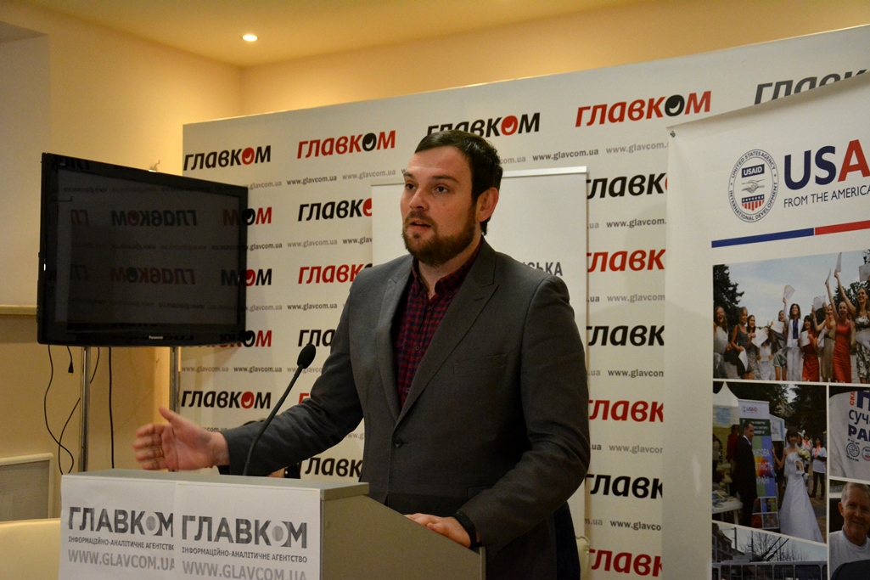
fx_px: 1232
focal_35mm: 51
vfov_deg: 26.5
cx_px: 435
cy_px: 290
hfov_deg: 38.9
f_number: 4.2
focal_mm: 34
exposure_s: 1/125
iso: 4000
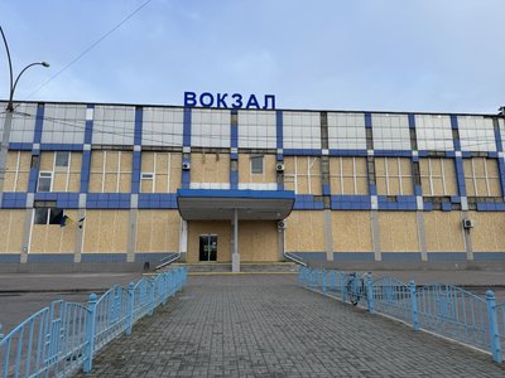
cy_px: 189
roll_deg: +0.4
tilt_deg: +11.2
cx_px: 252
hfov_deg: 71.6
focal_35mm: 24
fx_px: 350
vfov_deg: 56.8
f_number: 1.78
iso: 80
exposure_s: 1/1524
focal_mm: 6.76
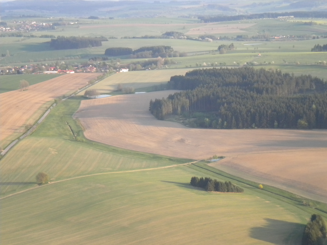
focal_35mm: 105
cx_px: 164
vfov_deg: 14.1
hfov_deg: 18.7
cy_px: 122
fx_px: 992
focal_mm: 18.9
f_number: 5.9
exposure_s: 1/289
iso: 400
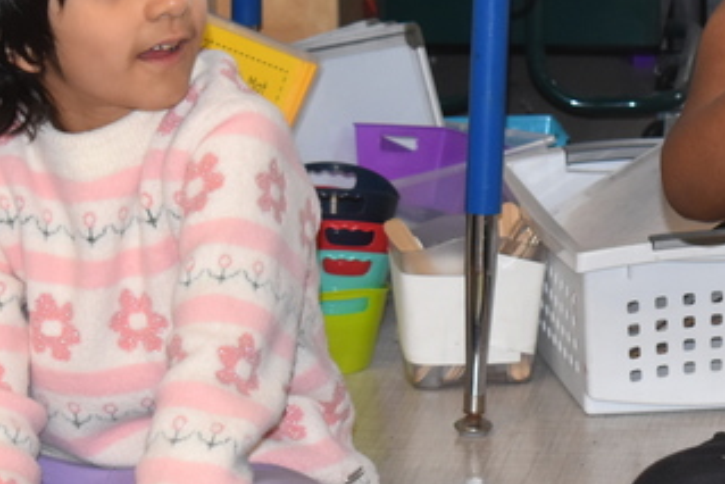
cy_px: 285
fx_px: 4855
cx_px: 689
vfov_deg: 5.7
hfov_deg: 8.5
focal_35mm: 241
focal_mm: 50
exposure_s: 1/60
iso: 800
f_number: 5.6
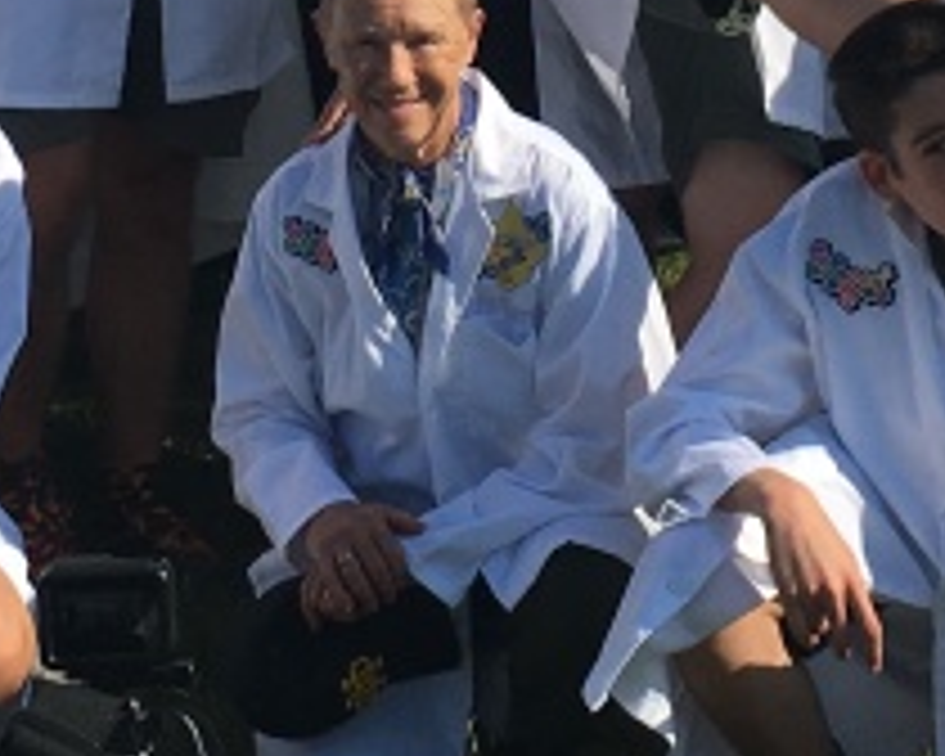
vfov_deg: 10.9
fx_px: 3860
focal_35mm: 138
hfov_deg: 14.0
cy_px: -288
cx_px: 549
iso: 25
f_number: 2.2
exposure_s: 1/2959
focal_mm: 4.15
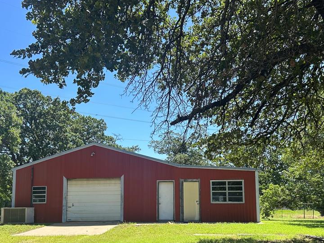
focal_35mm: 37
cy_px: 170
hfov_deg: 50.1
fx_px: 346
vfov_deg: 38.1
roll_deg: +0.8
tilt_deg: +5.8
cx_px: 151
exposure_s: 1/1779
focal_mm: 5.7
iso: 50
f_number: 1.5
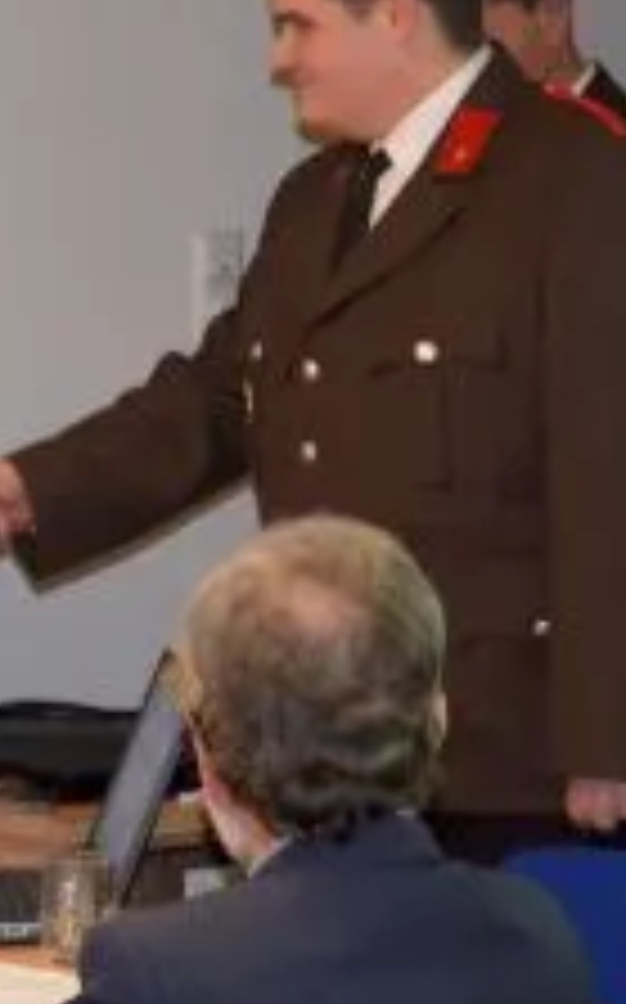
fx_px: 5114
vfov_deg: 11.2
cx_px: -122
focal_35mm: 187
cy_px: 275
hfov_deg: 7.0
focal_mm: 42
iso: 3200
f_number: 4.8
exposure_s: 1/60
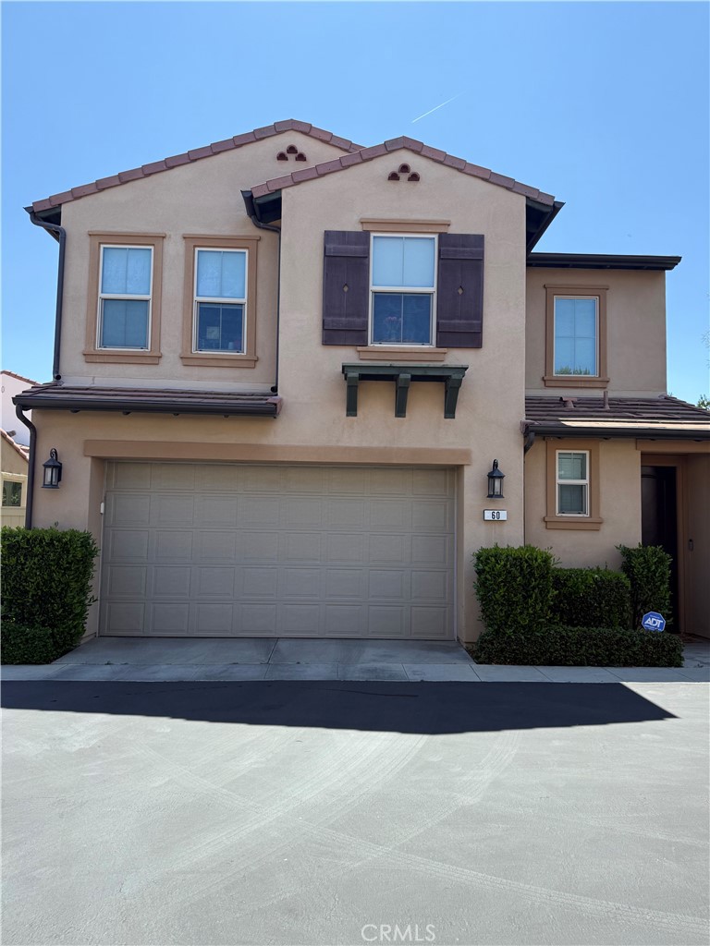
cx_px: 355
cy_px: 473
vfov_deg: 71.6
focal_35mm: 24
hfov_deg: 56.8
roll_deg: -1.4
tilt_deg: +5.8
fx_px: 656
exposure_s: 1/2611
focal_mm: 6.76
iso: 100
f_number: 1.78
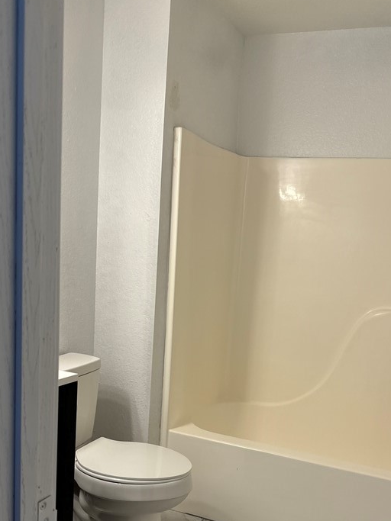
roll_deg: -4.5
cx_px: 236
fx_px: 542
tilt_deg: -11.1
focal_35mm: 36
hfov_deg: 39.5
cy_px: 355
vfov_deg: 50.3
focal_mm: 6.76
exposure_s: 1/120
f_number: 1.78
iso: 100
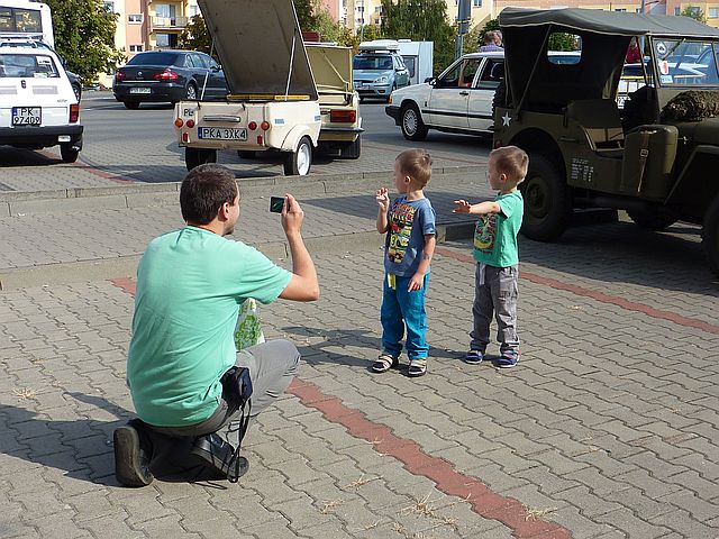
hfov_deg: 41.2
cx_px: 360
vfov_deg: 31.5
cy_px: 270
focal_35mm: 46
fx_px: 955
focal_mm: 5.3
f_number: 4
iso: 80
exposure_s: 1/400
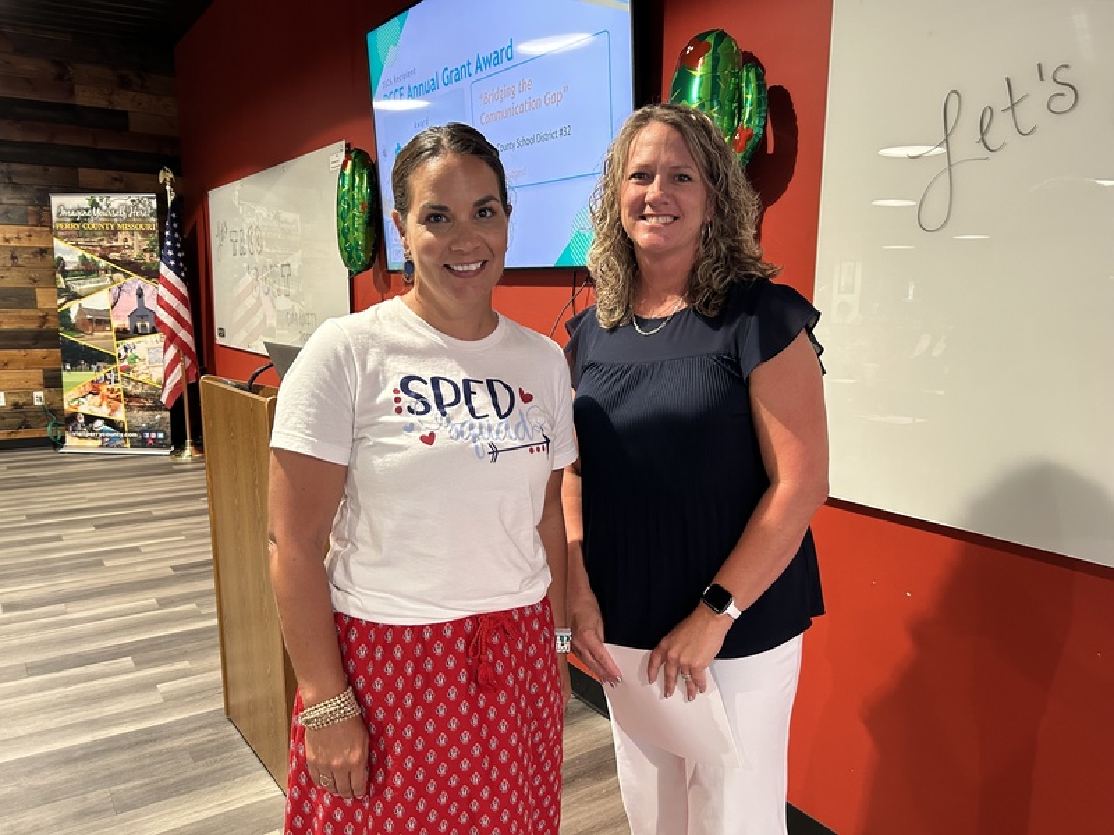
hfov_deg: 67.3
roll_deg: -0.8
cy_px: 418
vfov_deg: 53.1
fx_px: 837
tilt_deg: -9.3
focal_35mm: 26
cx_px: 557
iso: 160
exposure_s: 1/60
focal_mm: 5.7
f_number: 1.5
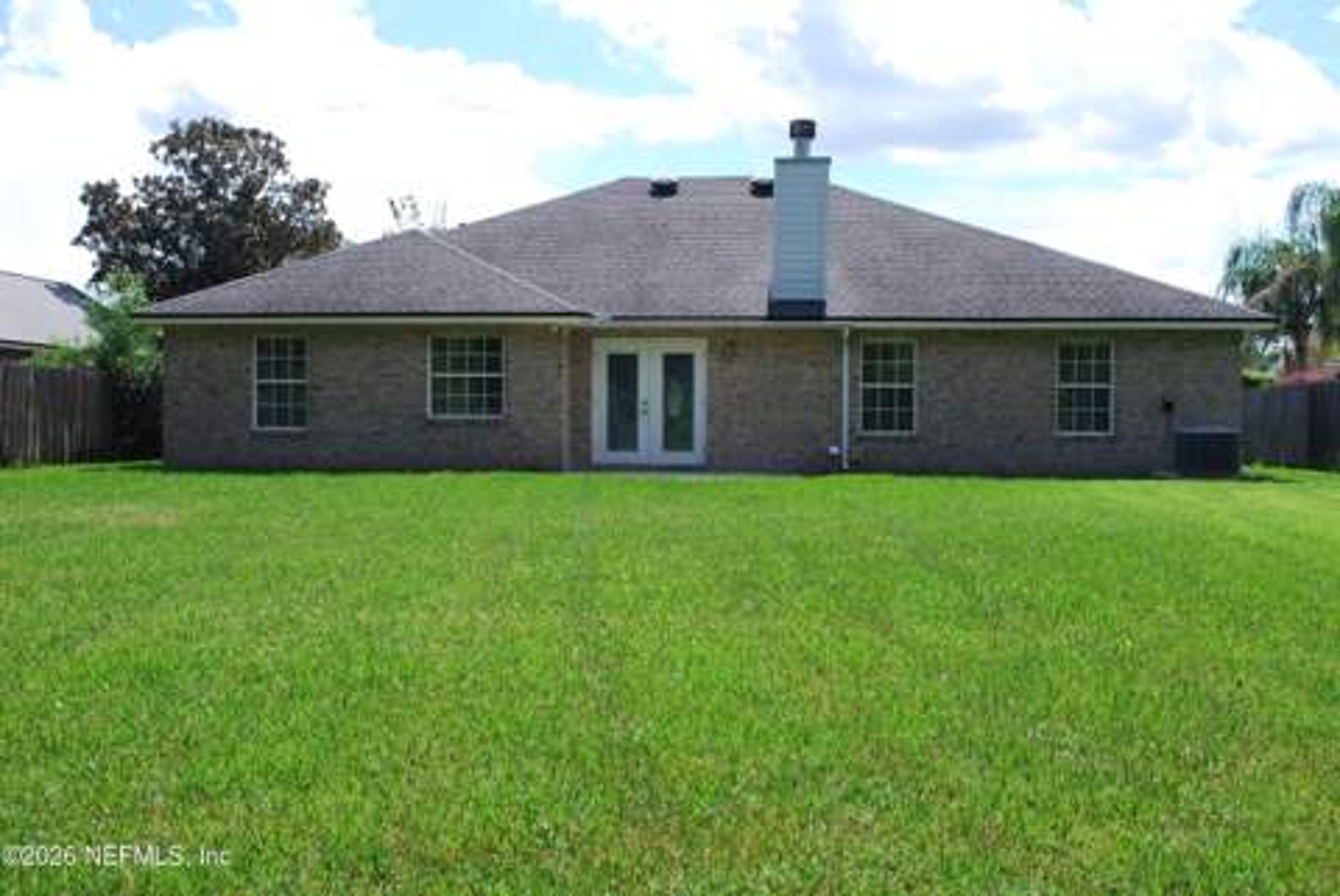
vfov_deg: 36.9
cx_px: 670
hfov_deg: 53.1
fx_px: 1341
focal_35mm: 36
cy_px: 448
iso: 100
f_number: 7.1
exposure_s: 1/200
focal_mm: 24
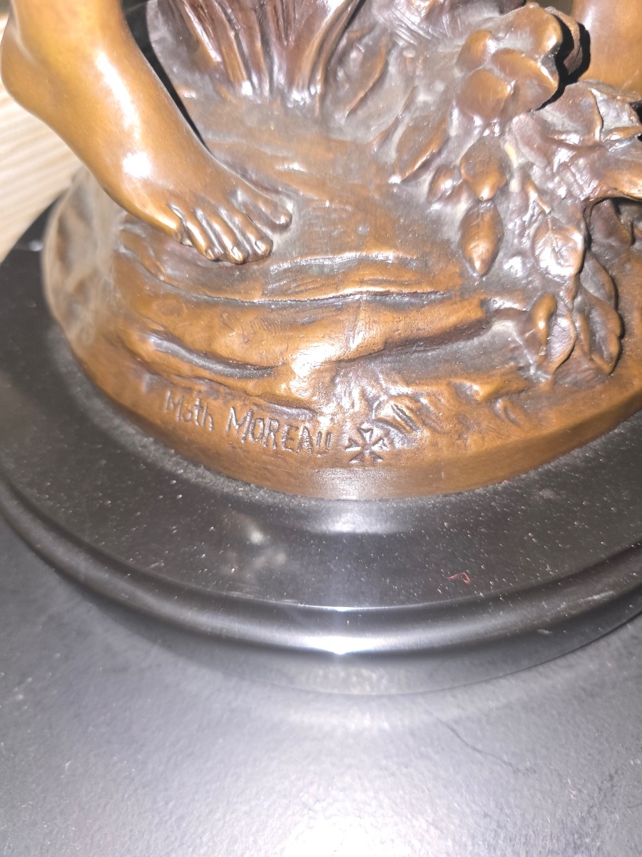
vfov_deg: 73.9
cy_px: 428
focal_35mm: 23
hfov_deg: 58.9
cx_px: 321
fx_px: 569
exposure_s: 1/15.5
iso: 125
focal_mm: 6.3
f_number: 1.7
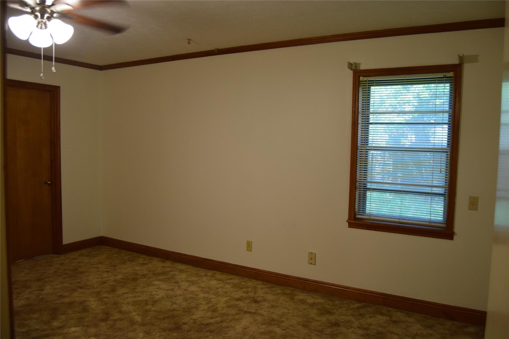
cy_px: 170
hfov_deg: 67.4
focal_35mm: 27
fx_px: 382
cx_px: 254
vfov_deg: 47.9
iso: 800
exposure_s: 1/60
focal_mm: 18
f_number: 3.5
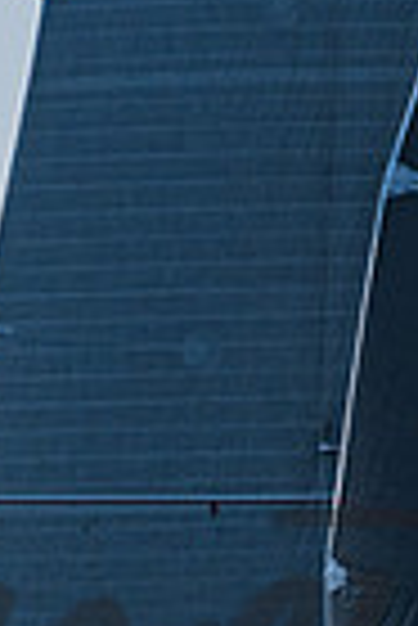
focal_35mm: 1601
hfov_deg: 0.9
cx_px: 497
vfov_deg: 1.3
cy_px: 309
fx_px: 27813
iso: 320
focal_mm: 280
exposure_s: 1/5000
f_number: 6.3
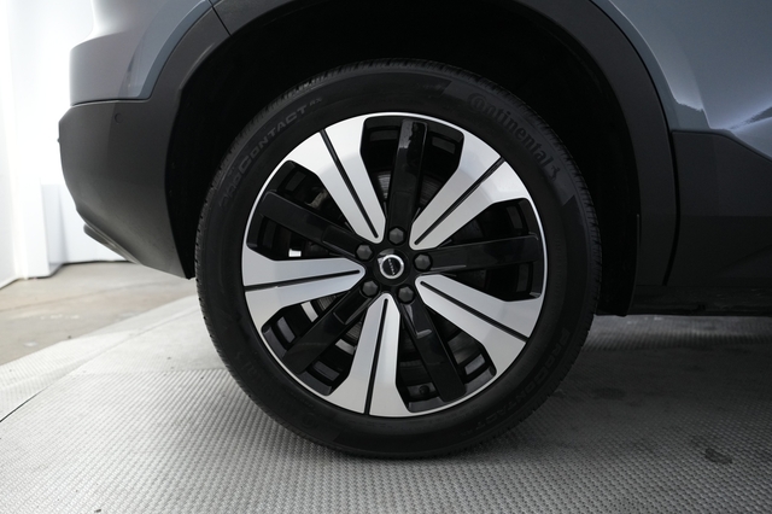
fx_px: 514
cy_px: 257
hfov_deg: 73.8
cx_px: 386
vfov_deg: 53.1
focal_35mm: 24
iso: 2500
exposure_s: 1/160
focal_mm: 24
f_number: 2.8
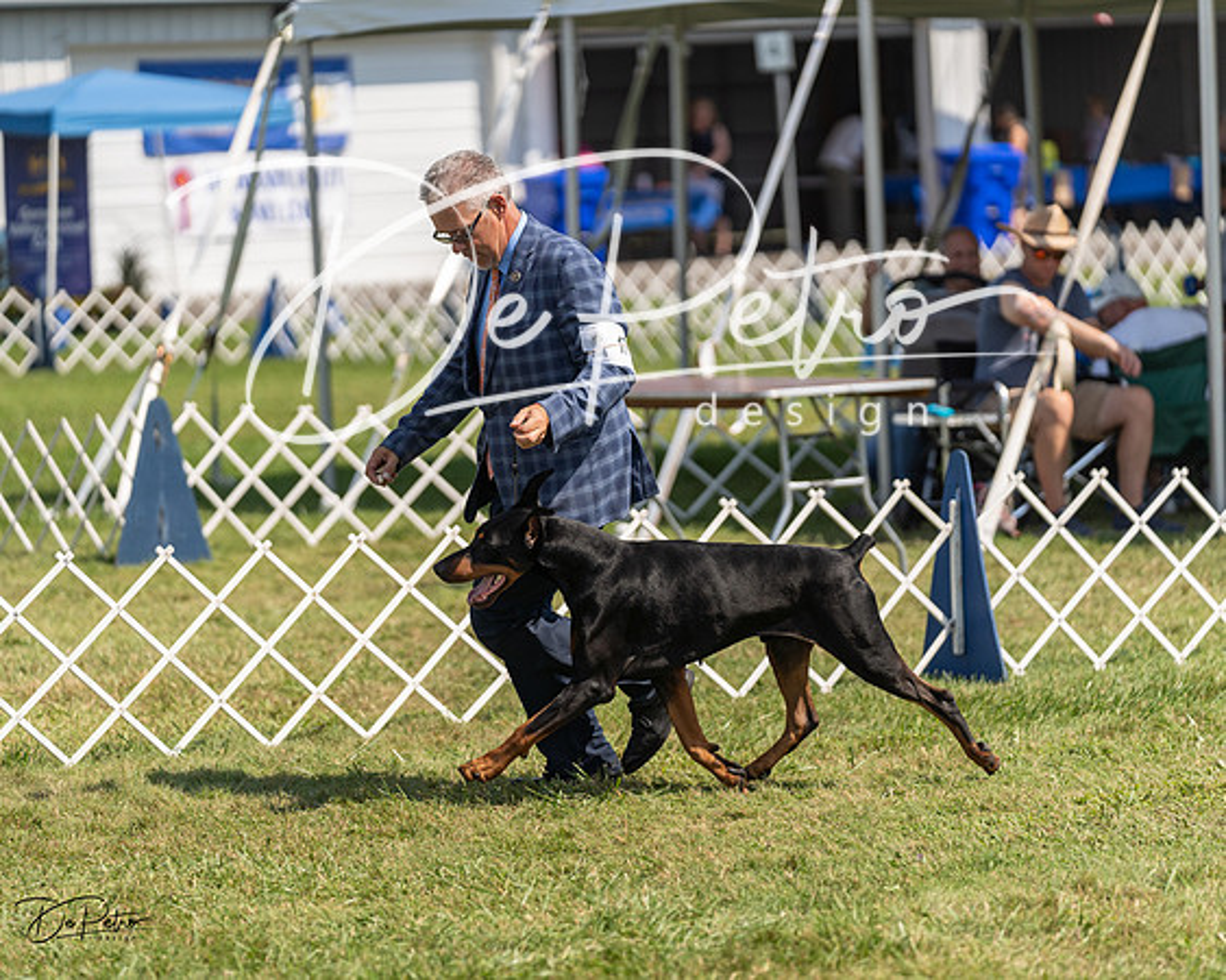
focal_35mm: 164
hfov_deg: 11.7
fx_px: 5964
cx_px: 613
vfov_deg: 9.4
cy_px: 490
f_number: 2.8
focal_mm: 146
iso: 200
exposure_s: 1/3200
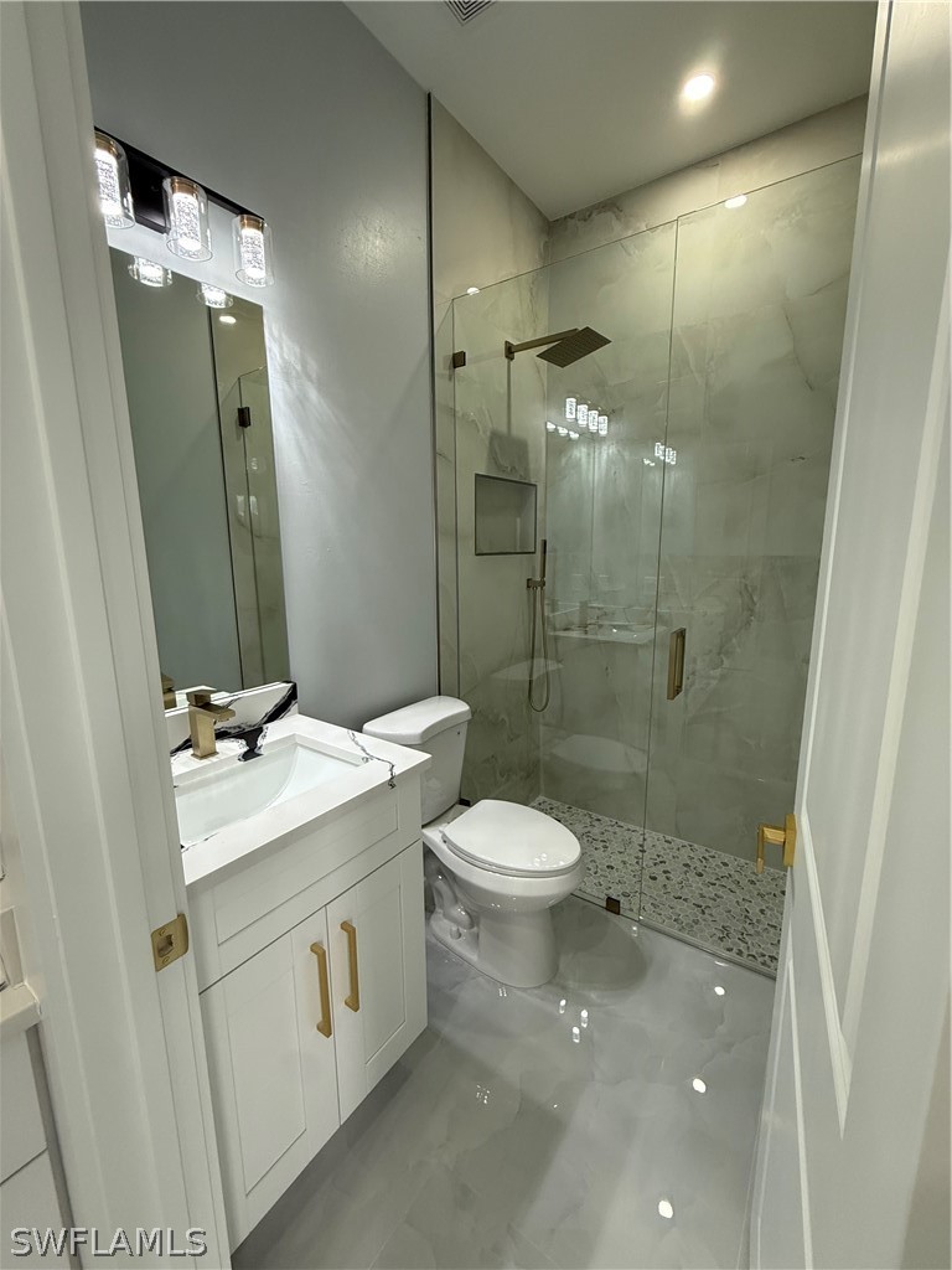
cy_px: 635
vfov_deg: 102.1
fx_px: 513
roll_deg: +0.2
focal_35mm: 14
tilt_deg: -10.1
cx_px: 476
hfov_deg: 85.7
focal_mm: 2.22
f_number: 2.2
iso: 200
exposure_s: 1/120
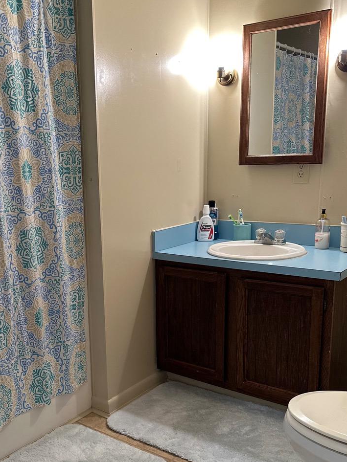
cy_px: 292
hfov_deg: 36.4
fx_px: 521
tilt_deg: -14.5
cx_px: 111
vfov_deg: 47.4
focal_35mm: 39
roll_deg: +2.0
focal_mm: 6.86
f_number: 1.78
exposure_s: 1/60
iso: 200
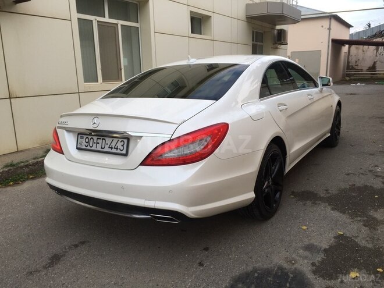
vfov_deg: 48.2
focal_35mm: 29
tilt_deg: -13.6
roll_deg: -0.7
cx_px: 192
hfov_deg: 61.7
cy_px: 144
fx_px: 322
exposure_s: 1/50
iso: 40
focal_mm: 4.15
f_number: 2.2
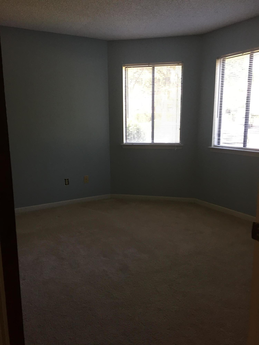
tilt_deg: -9.2
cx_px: 130
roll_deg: +1.0
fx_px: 289
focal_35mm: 29
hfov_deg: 48.2
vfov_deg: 61.7
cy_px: 172
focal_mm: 4.15
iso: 40
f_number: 2.2
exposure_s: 1/30
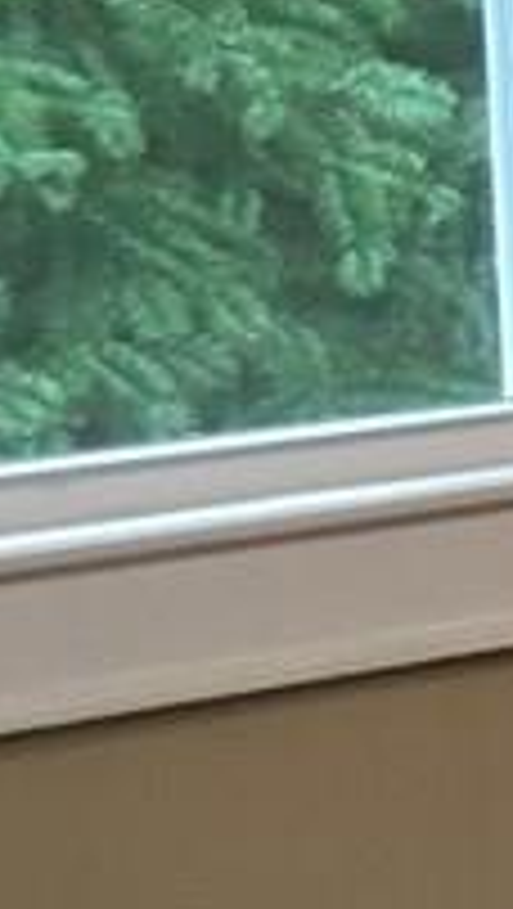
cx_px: 2156
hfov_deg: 6.1
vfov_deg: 13.3
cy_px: 117
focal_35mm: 160
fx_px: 3860
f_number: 2.2
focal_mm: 4.15
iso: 125
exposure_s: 1/30
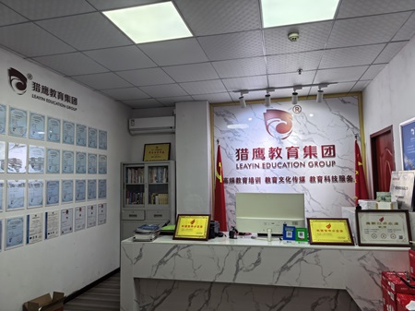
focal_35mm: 24
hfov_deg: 71.6
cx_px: 208
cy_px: 156
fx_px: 288
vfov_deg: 56.8
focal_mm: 5.75
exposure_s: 1/100
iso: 64
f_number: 1.4
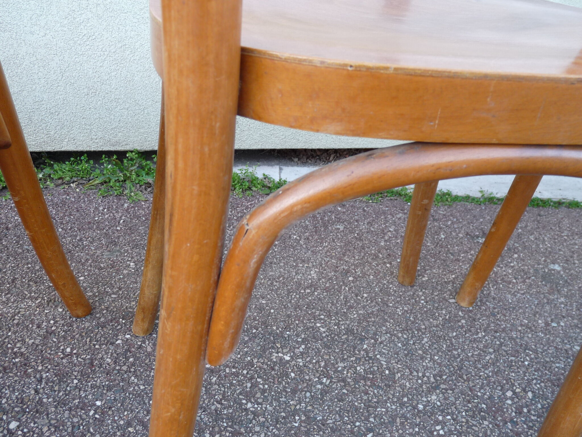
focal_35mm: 27
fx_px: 454
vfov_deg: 51.4
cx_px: 291
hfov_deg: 65.3
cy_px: 218
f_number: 2.8
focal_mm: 4.8
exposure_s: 1/50
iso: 100
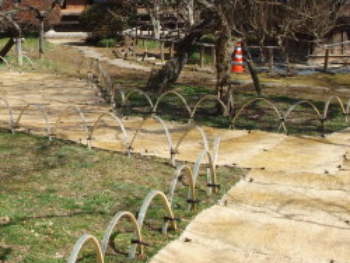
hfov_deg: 24.0
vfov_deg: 18.7
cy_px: 38
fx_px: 789
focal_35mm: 78
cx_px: 8
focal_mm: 6.6
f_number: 6.3
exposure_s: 1/250
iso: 50
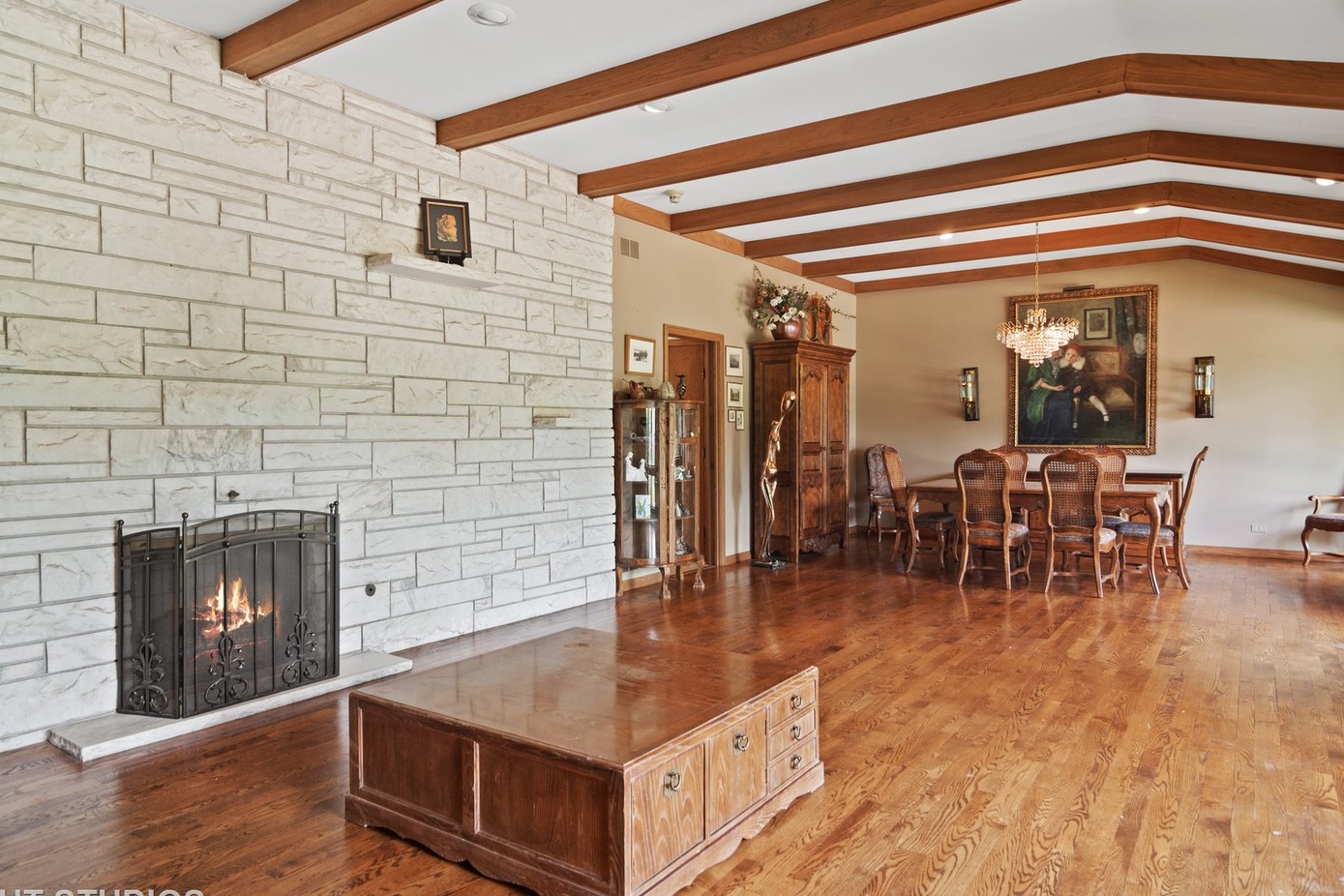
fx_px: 784
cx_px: 640
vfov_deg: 59.5
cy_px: 433
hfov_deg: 81.2
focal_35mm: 21
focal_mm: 12
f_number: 8
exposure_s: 1/8
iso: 200
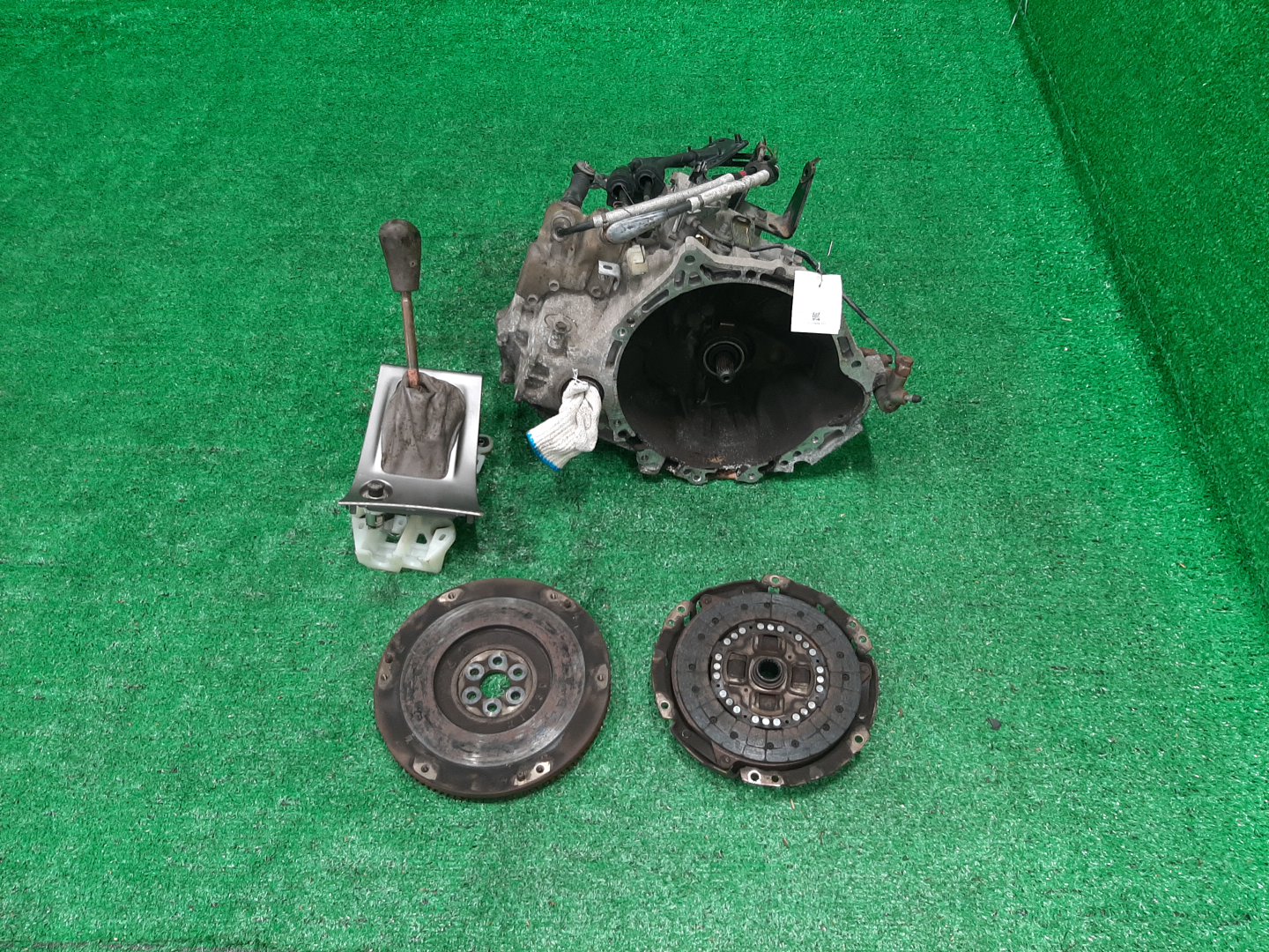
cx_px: 634
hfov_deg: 67.3
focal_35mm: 26
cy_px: 476
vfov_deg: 53.1
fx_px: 953
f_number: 1.7
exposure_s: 1/50
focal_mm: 3.93
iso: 138
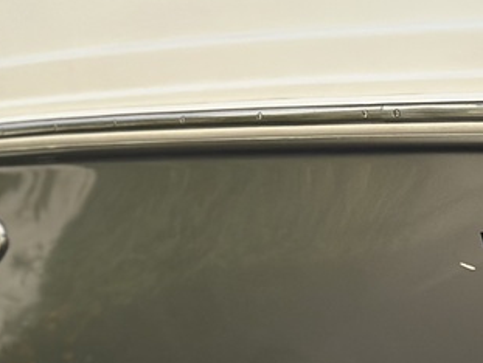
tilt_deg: -2.0
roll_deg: -0.3
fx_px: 2584
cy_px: 315
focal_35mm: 185
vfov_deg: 8.0
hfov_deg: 10.7
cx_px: 362
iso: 100
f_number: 1.78
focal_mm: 6.86
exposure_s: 1/6623
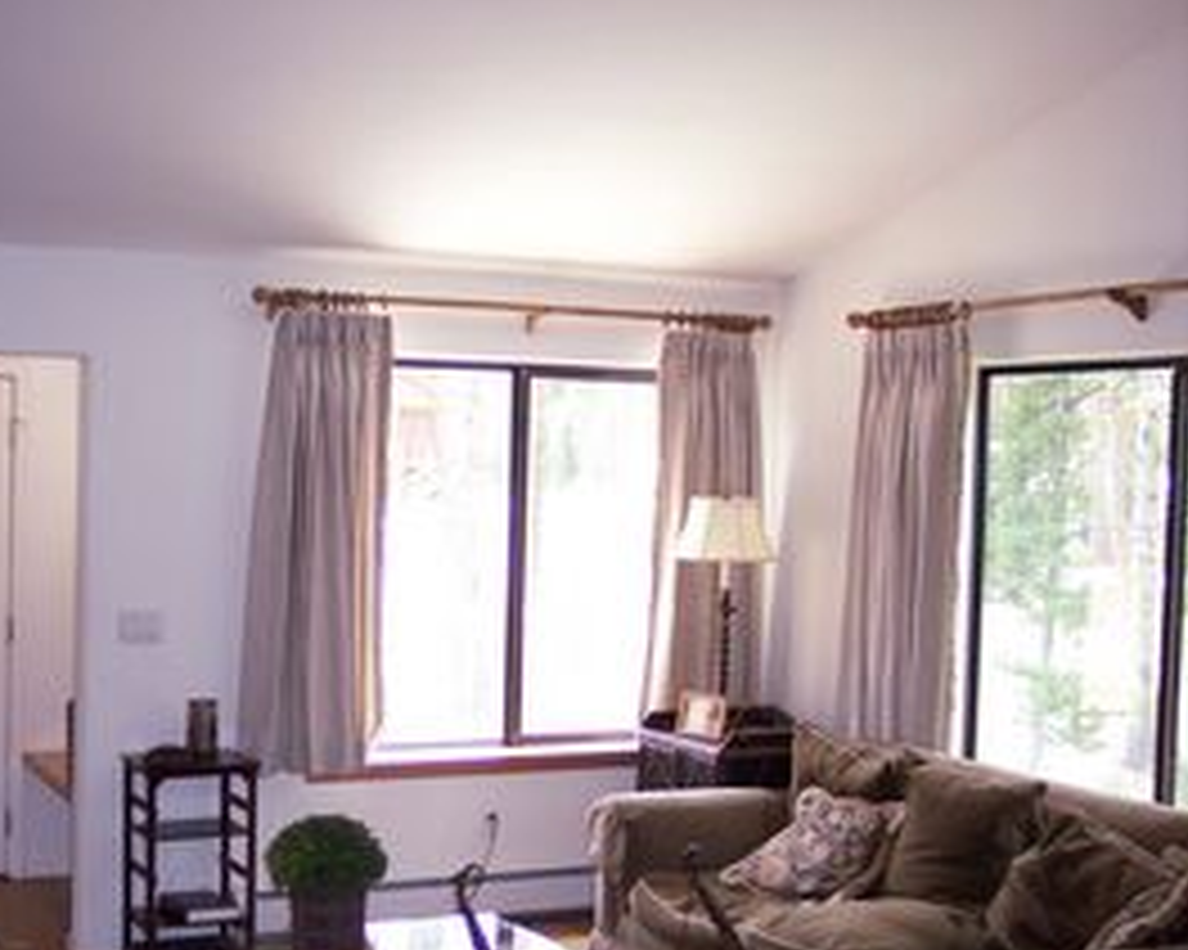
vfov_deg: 28.6
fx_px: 1863
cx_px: 364
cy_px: 540
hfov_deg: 34.9
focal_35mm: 53
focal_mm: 8
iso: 140
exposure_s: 1/60
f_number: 2.8
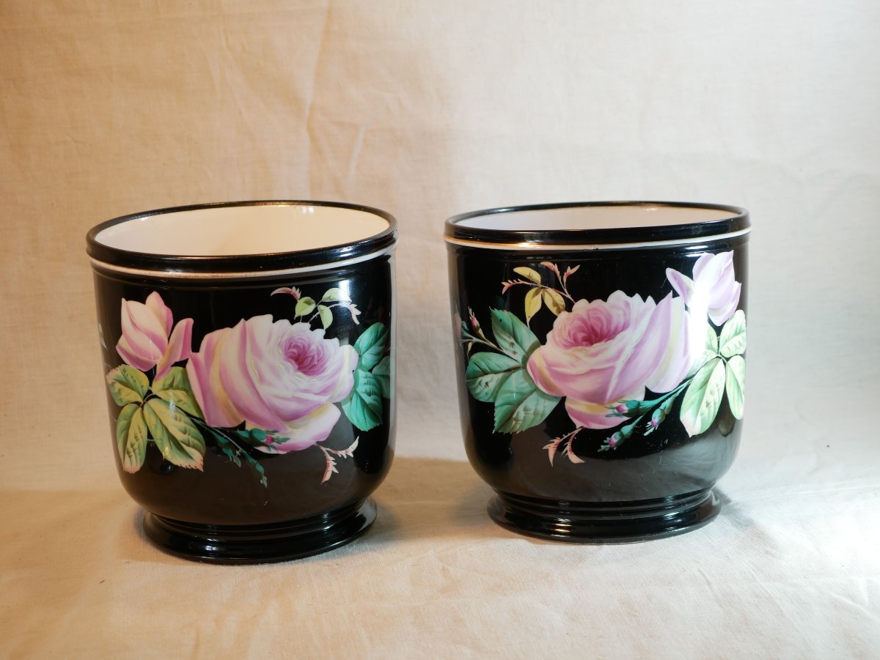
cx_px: 440
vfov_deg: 24.4
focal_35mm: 60
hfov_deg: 32.2
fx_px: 1526
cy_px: 330
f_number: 3.5
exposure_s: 1/100
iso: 200
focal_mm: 30
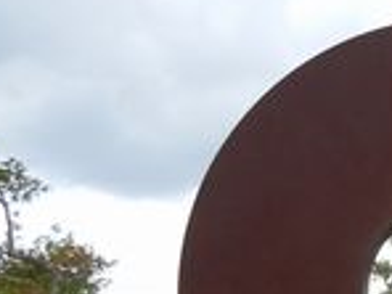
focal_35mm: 89
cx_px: 495
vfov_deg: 16.1
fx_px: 1008
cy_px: 318
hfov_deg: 20.3
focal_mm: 5.9
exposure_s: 1/250
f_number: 4
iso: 100
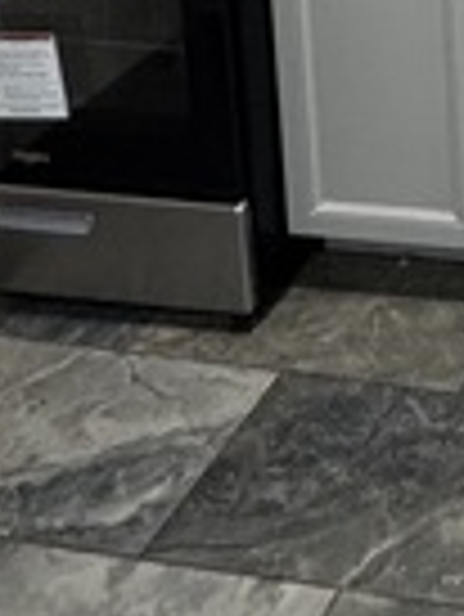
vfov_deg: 20.1
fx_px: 1213
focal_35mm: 68
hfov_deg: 16.1
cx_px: 960
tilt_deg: -8.8
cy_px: -510
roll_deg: -0.5
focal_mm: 2.22
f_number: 2.2
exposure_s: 1/60
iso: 250
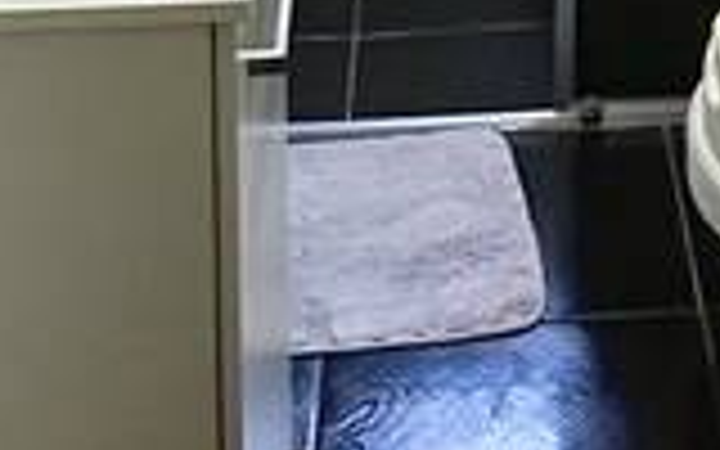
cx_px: 648
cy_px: -770
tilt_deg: -7.2
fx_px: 1962
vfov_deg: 10.4
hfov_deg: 20.4
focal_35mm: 100
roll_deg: -2.3
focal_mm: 2.22
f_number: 2.2
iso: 320
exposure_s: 1/60
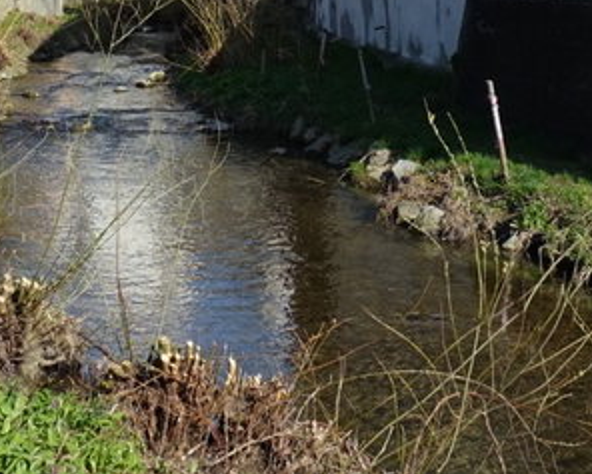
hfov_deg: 24.4
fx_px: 1367
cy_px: -204
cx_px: 275
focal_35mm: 78
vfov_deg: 17.9
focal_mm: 8.8
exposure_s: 1/400
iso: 125
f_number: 5.6
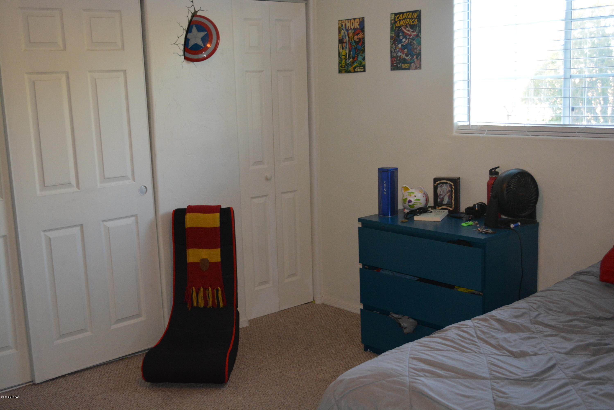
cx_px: 307
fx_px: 665
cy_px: 205
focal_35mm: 39
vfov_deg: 34.2
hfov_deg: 49.6
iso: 2000
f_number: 4.2
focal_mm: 26
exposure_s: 1/60
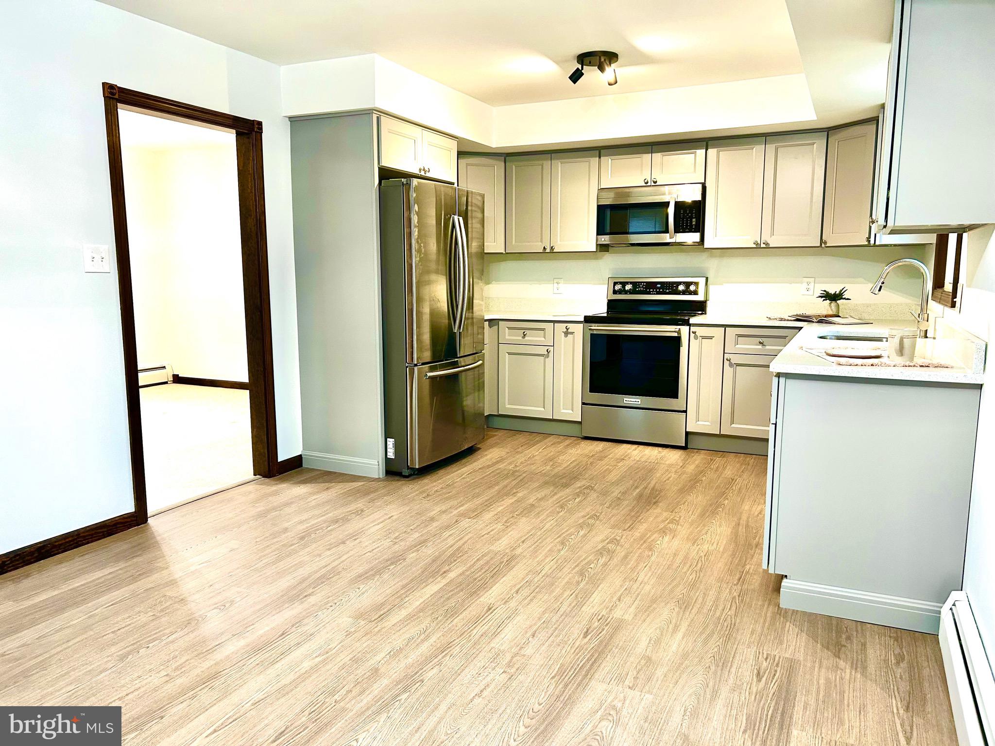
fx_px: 747
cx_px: 498
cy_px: 373
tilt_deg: -8.8
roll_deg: +0.0
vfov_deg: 53.1
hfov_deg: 67.3
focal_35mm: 26
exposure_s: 1/60
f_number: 1.5
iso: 160
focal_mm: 5.7
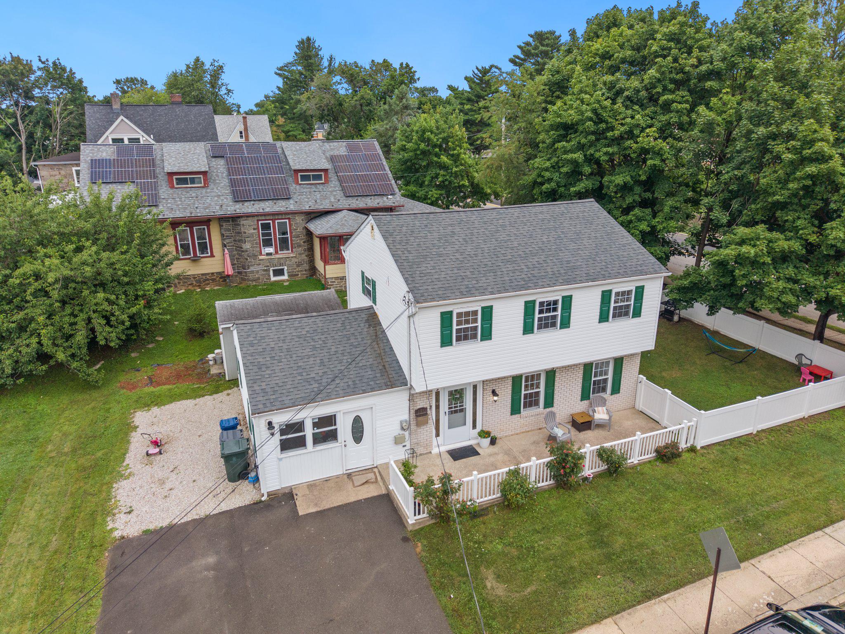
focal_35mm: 23
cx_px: 422
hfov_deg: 73.9
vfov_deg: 58.9
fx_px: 561
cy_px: 317
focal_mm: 8.67
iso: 400
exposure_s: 1/500
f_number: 1.8
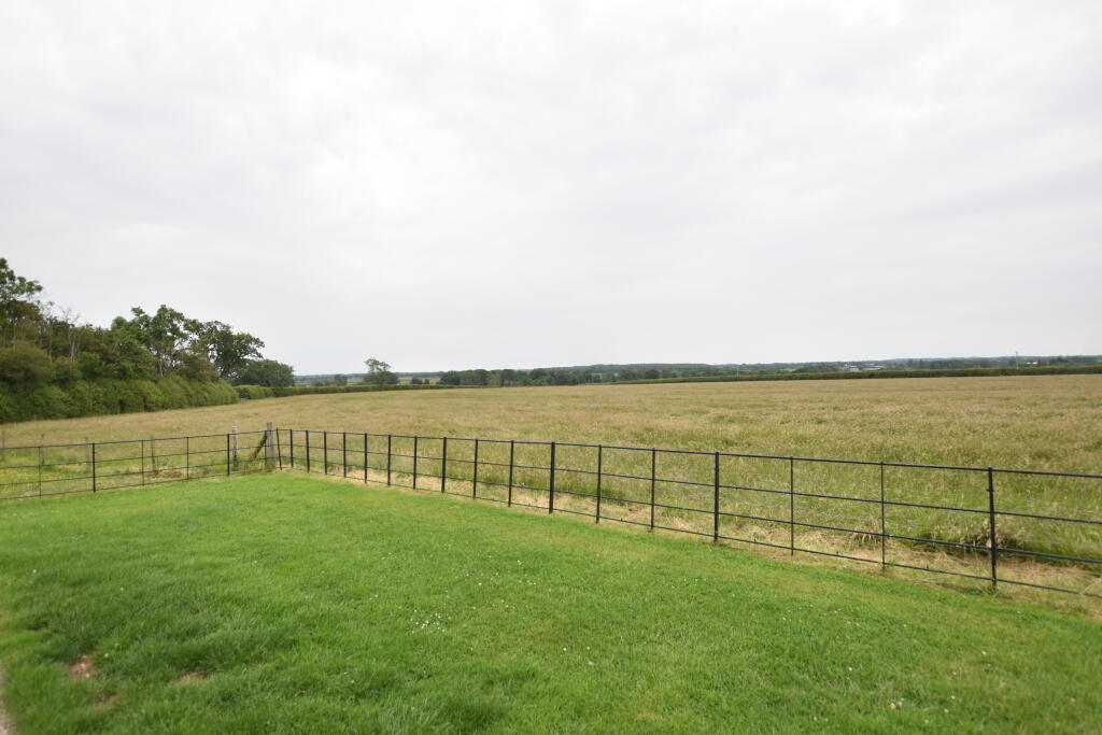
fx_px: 528
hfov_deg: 92.4
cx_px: 551
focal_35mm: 17
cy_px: 368
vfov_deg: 69.7
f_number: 3.5
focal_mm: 11.5
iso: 100
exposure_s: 1/250
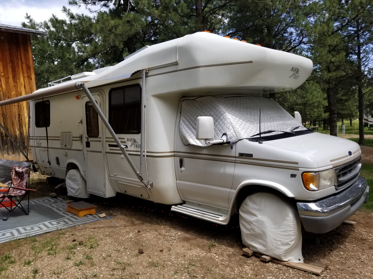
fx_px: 280
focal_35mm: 26
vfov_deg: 53.1
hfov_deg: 67.3
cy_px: 140
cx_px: 186
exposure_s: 1/1508
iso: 50
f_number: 1.7
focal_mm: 4.3
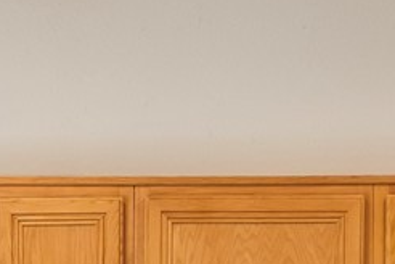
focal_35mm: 137
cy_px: 495
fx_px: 1503
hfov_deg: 14.7
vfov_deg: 9.5
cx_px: -18
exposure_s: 1/160
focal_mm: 21
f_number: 8
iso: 400
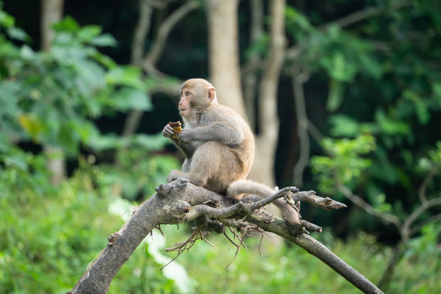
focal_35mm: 300
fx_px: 3675
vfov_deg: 4.6
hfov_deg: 6.9
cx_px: 220
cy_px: 147
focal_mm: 300
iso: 1250
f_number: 7.1
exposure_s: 1/200
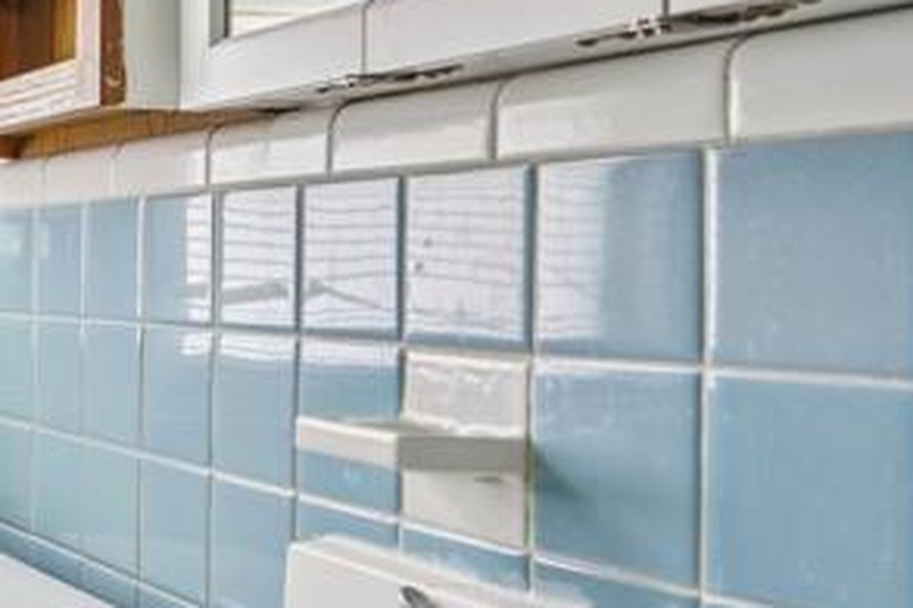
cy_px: 349
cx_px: -598
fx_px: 1419
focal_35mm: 56
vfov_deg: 24.1
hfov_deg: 23.9
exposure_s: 1/15
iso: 400
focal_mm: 16
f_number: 8
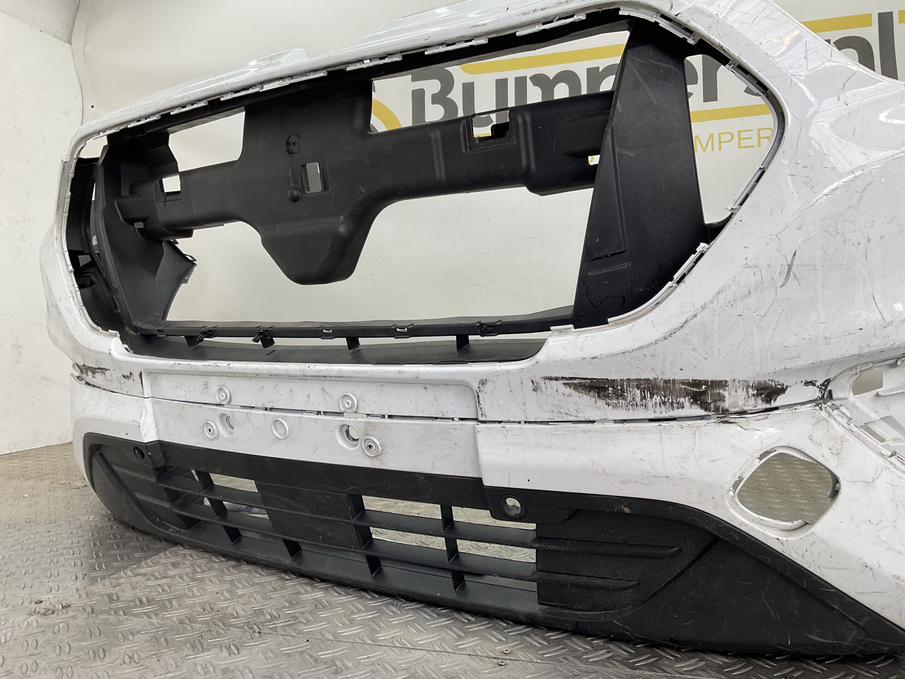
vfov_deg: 48.2
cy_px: 340
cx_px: 452
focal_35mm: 29
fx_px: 758
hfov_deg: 61.7
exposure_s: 1/107
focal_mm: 3
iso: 16
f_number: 1.8
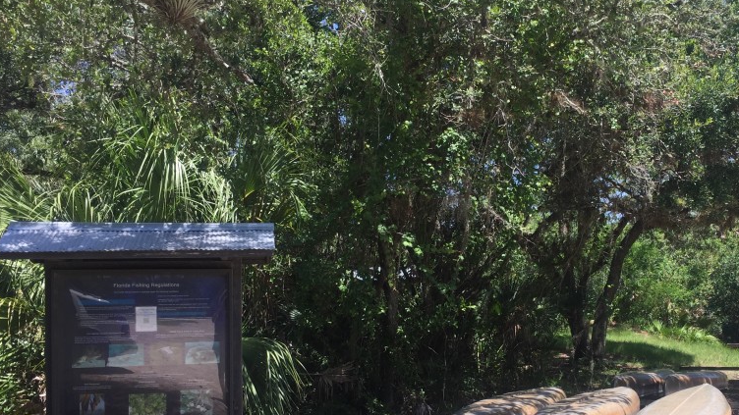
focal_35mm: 43
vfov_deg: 27.5
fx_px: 843
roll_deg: +0.2
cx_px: 459
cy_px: 289
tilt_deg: -1.1
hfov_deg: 47.0
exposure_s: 1/807
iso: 32
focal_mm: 4.15
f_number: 2.2
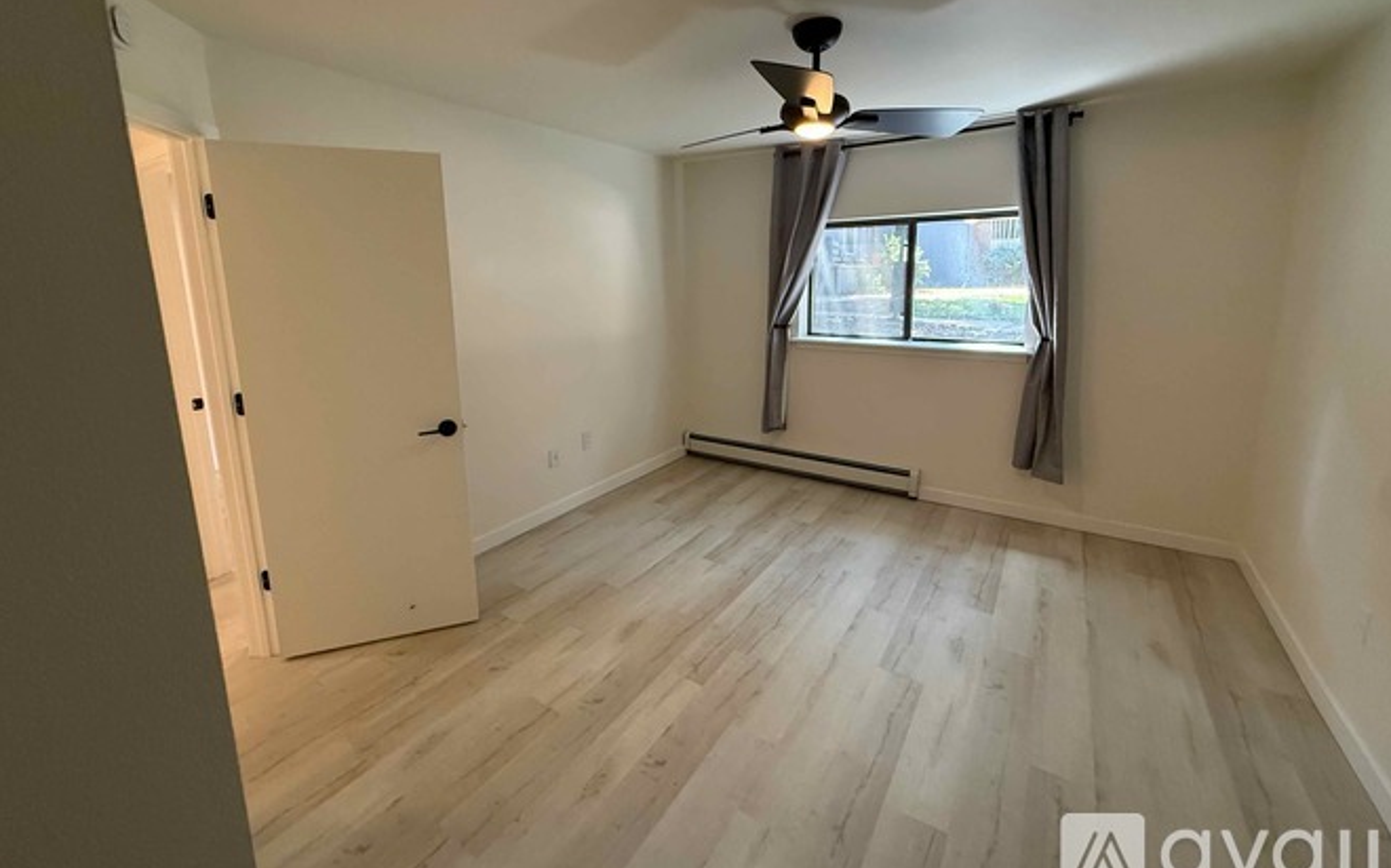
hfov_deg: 101.5
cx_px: 699
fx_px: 568
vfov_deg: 74.3
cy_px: 371
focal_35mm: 15
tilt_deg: -9.4
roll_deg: +0.6
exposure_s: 1/120
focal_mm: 2.22
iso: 400
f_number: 2.2
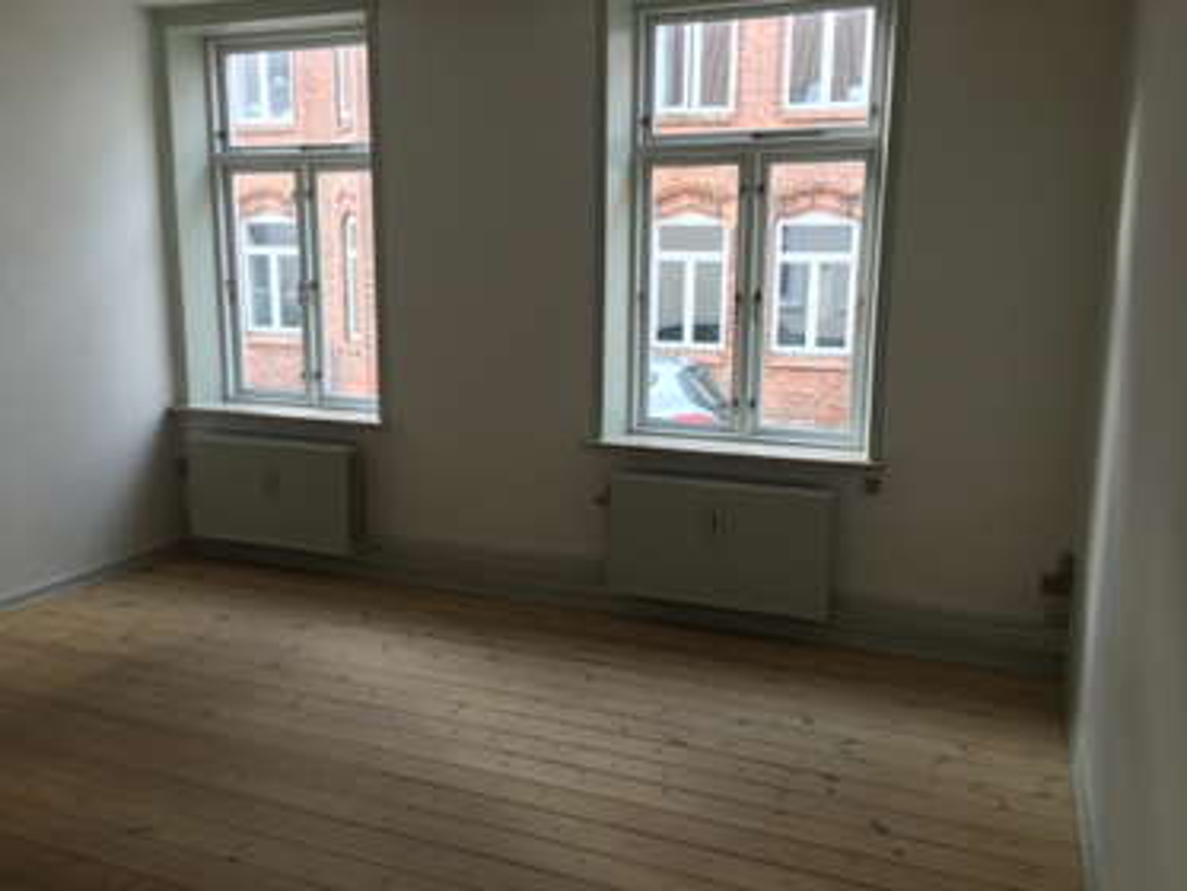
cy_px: 446
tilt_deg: -9.3
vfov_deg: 48.3
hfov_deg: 61.6
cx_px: 594
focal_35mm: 29
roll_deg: -0.7
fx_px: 995
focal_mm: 4.15
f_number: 2.2
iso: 25
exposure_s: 1/33
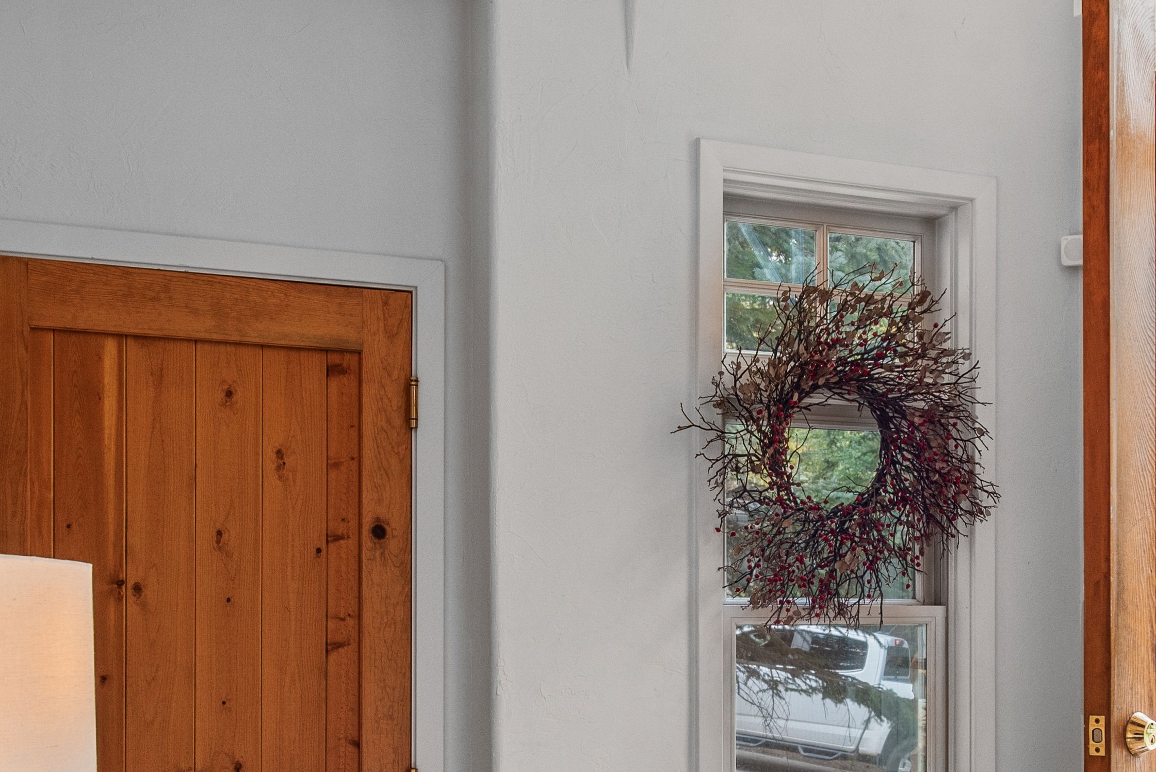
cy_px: 635
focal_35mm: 51
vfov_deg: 26.0
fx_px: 1638
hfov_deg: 38.6
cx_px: 716
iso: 400
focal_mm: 19
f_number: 7.1
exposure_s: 1/20
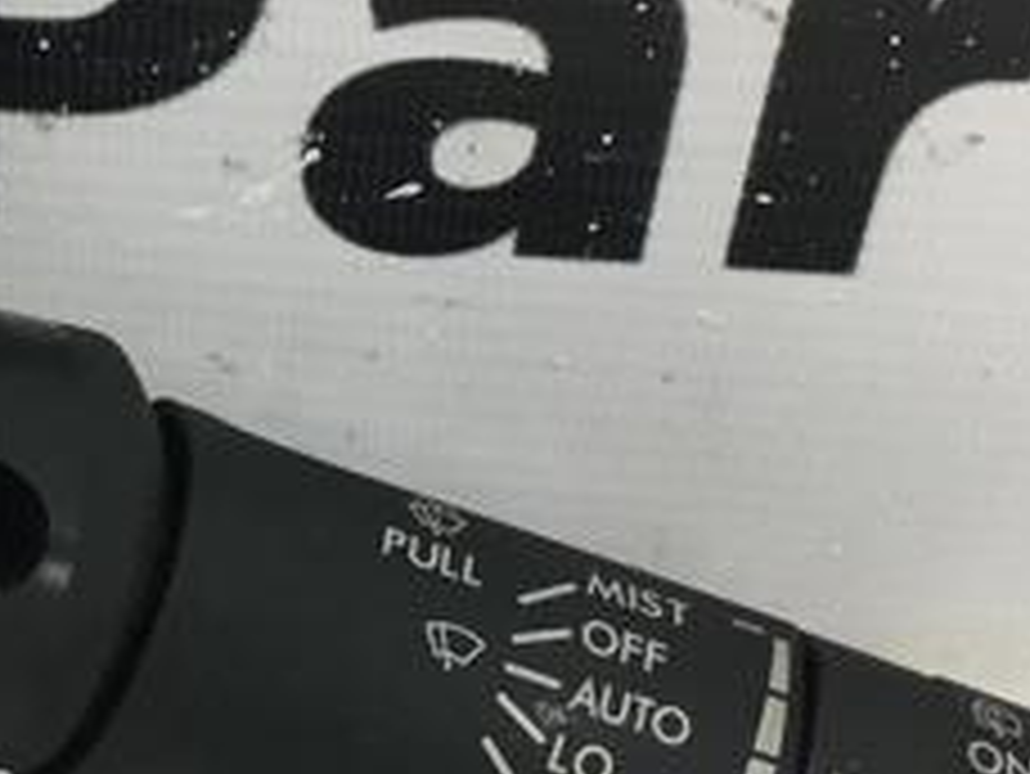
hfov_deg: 23.5
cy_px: 562
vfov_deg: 18.1
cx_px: 121
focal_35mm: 81
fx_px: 2411
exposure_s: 1/33
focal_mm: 4.15
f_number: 2.2
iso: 32
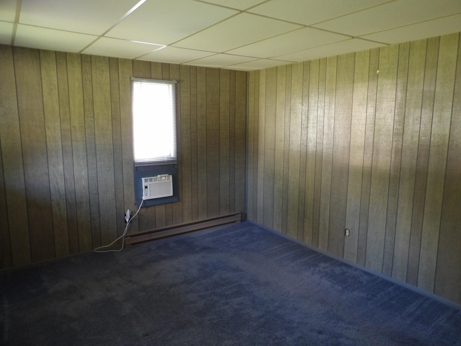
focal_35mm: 24
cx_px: 230
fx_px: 320
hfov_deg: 71.6
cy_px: 173
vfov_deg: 56.8
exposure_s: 1/17
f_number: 3.2
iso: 256
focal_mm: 4.3
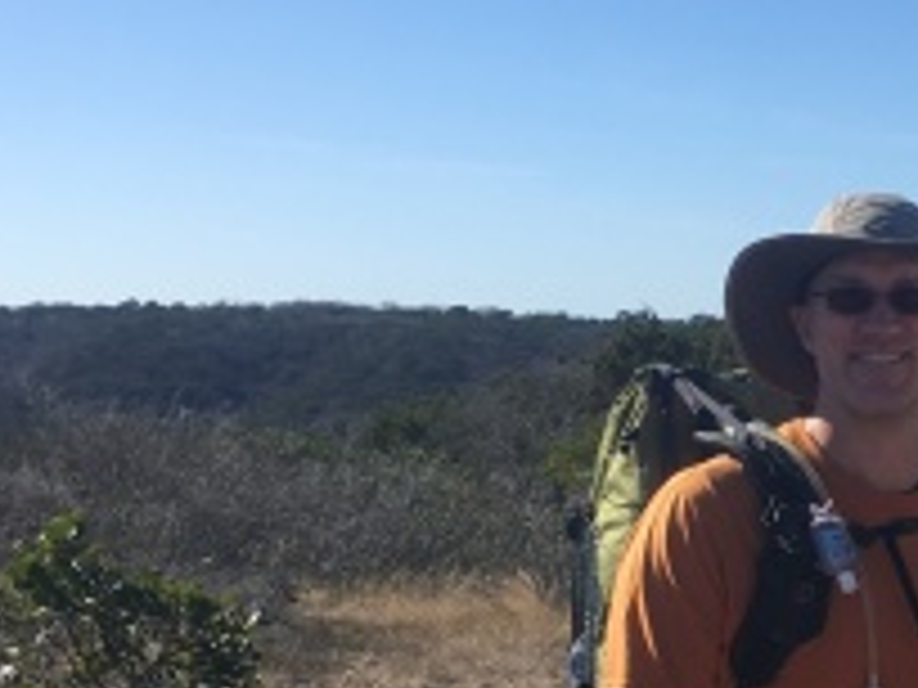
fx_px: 2413
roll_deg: +0.1
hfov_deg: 20.1
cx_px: 1120
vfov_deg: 15.7
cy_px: 818
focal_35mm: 91
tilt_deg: -11.6
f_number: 2.2
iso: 25
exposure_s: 1/1350
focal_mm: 4.15
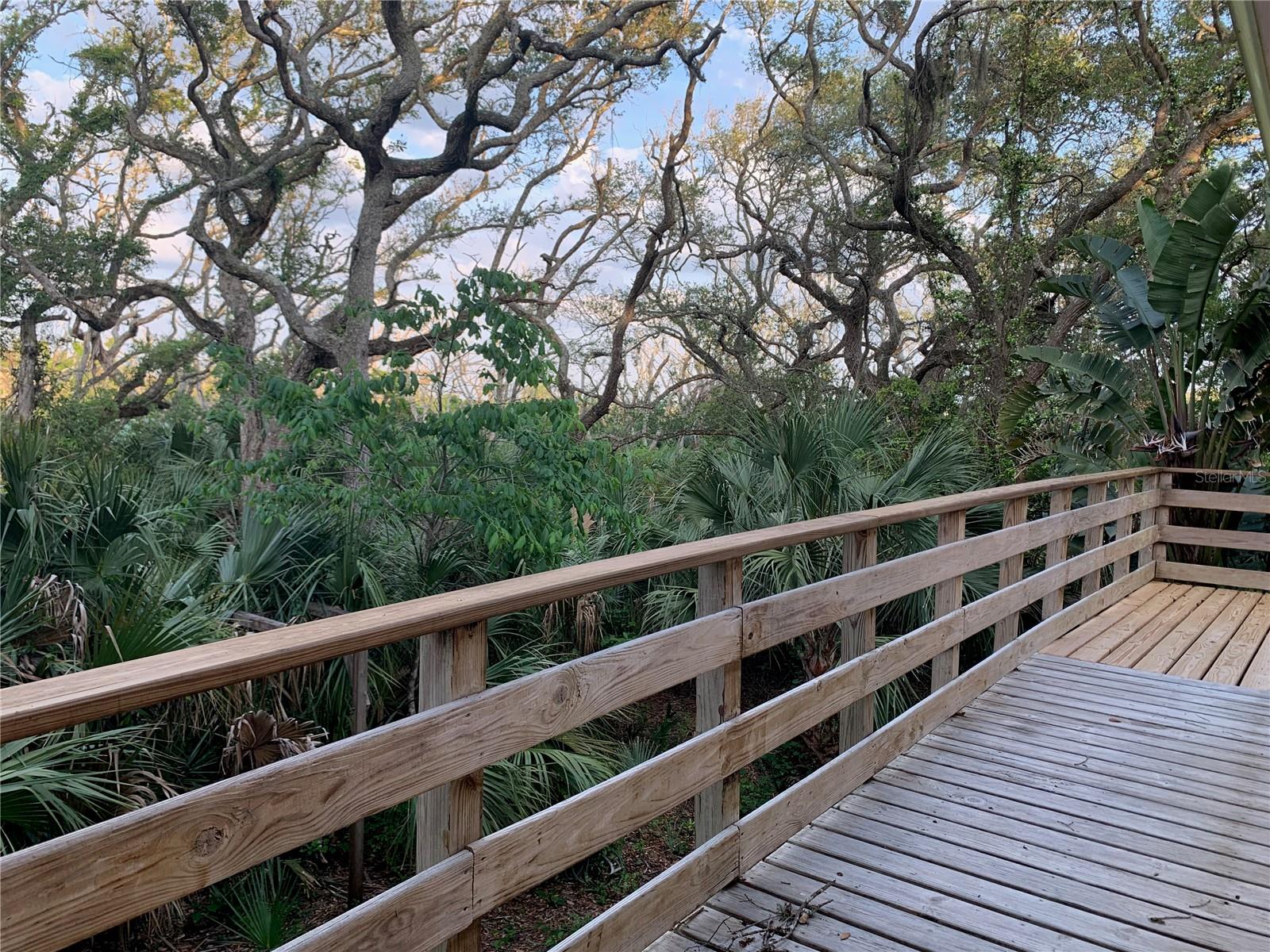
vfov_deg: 53.1
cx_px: 635
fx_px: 954
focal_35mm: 26
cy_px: 476
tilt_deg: -3.8
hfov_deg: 67.3
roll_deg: -1.7
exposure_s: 1/120
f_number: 1.8
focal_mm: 4.25
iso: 25
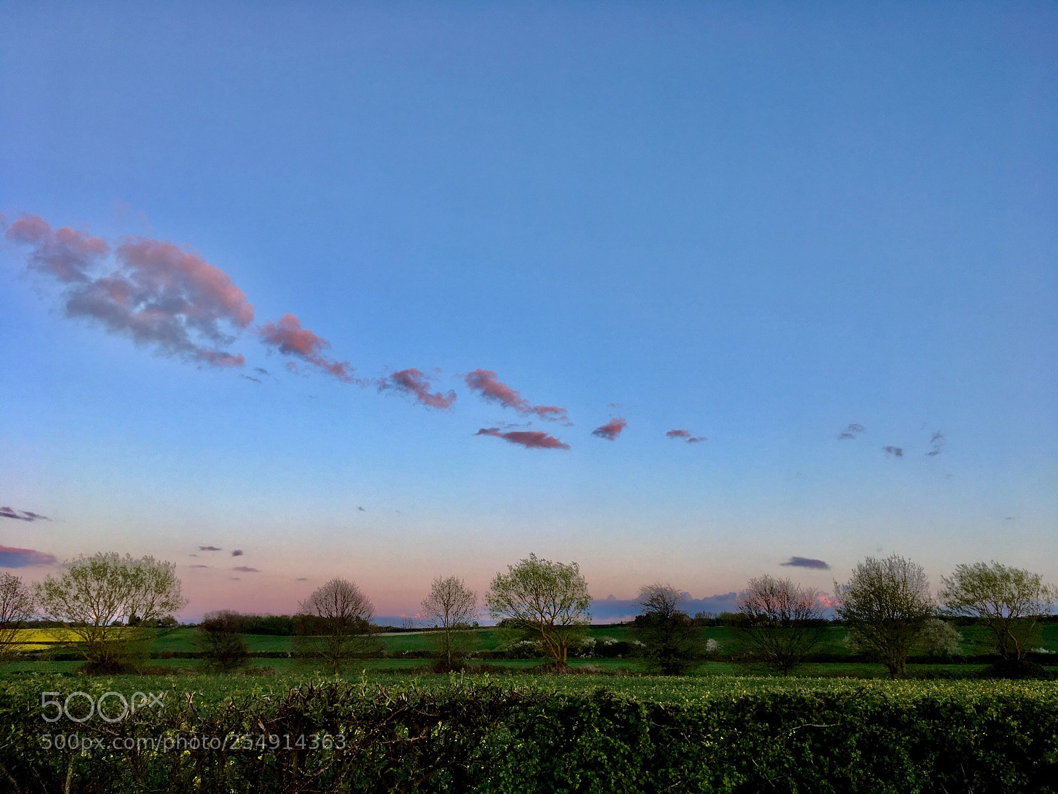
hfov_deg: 61.7
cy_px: 397
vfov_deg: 48.2
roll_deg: -0.9
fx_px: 886
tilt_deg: +15.1
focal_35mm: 29
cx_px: 529
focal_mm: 4.15
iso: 32
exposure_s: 1/100
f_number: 2.2
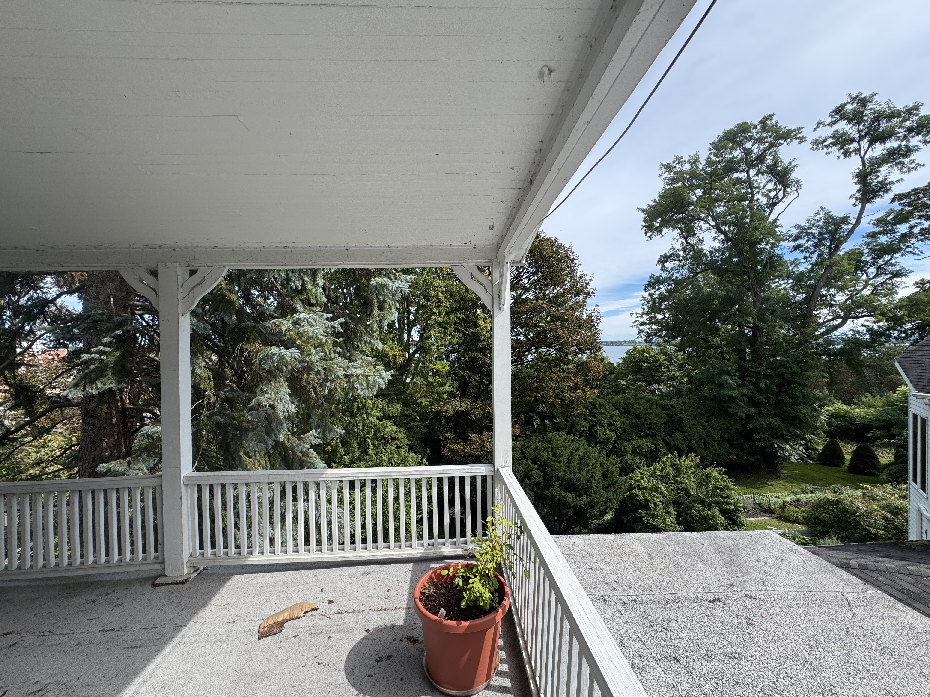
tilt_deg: +0.2
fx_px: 376
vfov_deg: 85.7
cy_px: 348
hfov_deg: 102.1
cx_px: 465
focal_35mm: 14
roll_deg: +0.4
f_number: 2.2
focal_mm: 2.22
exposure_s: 1/812
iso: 50
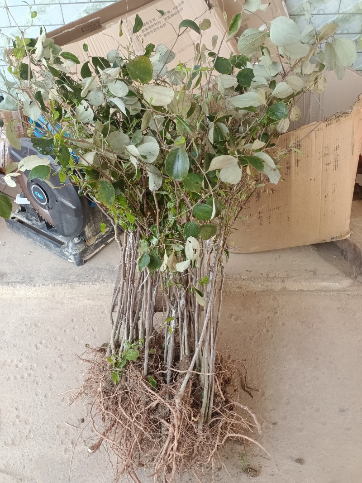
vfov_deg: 69.4
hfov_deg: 54.9
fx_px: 349
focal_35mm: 25
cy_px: 242
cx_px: 181
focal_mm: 4.71
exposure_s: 1/100
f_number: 1.79
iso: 509
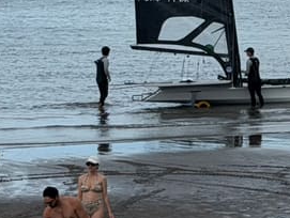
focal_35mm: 283
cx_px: 372
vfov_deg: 5.3
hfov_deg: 6.9
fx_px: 2374
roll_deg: +1.0
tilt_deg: -3.6
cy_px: 36
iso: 64
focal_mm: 6.76
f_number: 1.78
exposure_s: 1/8772
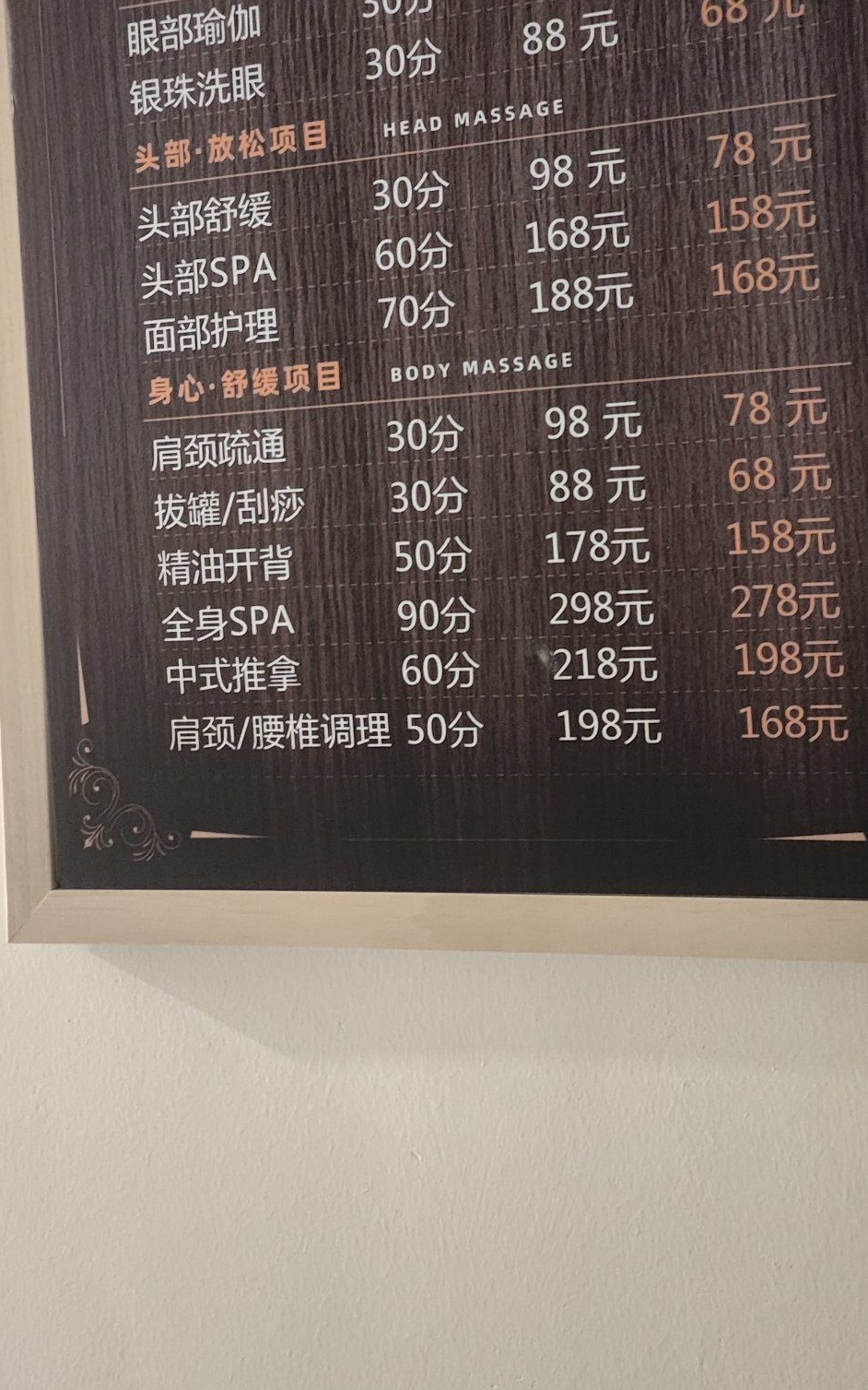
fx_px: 1817
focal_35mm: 48
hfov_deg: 26.9
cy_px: 503
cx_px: 468
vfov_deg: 41.5
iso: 1265
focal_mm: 4.71
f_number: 1.79
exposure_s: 1/25
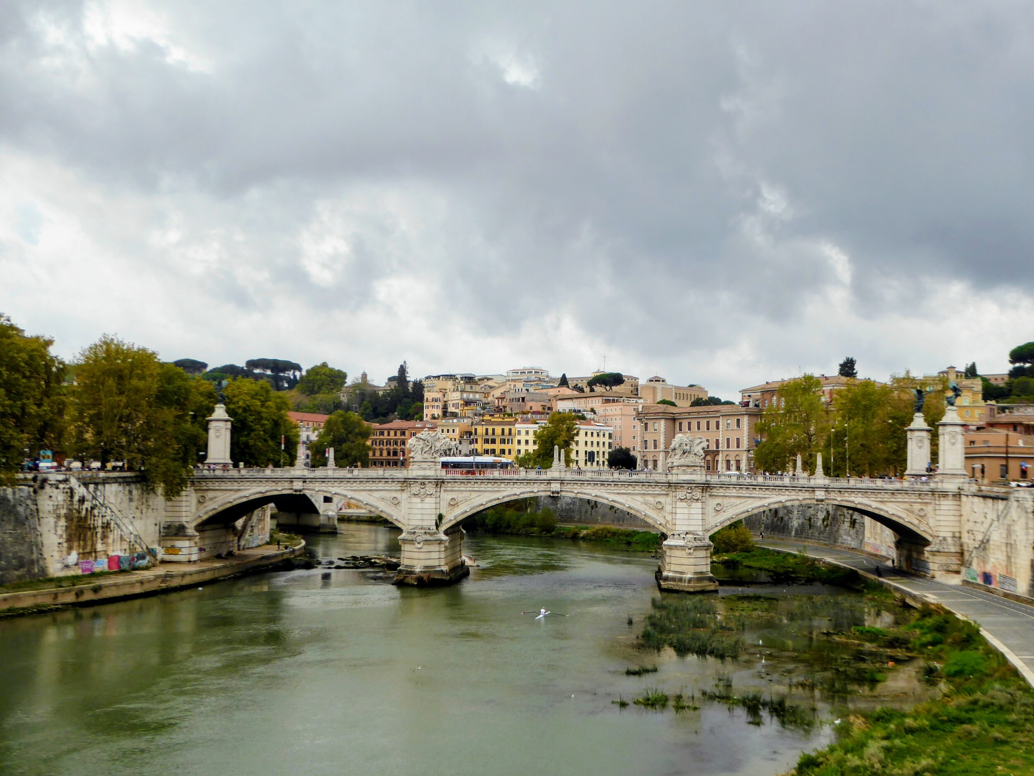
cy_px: 388
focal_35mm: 46
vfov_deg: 31.5
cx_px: 517
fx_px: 1374
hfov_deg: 41.2
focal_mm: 7.8
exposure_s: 1/320
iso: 80
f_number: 3.9
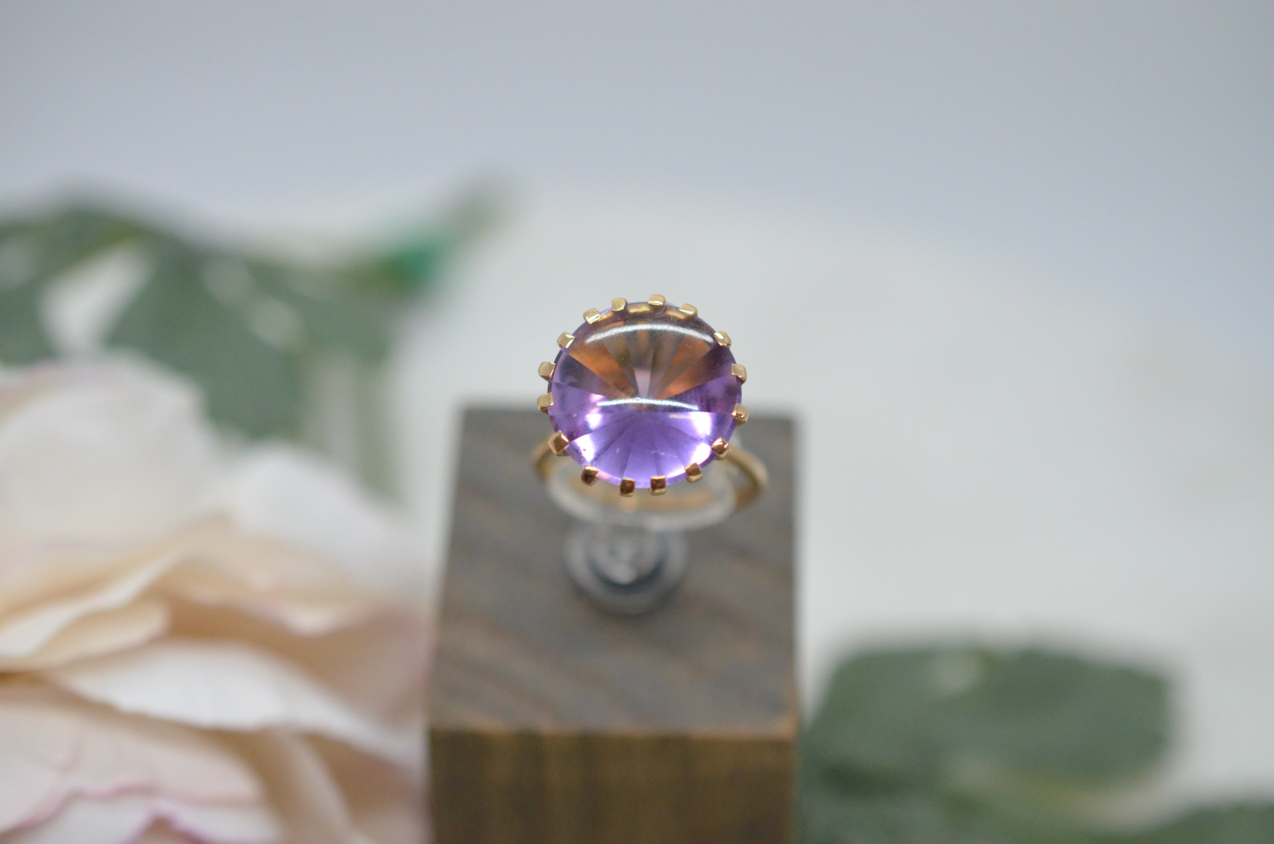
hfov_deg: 33.5
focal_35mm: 60
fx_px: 2119
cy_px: 422
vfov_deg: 22.5
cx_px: 637
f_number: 4
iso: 2500
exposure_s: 1/2500
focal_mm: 40
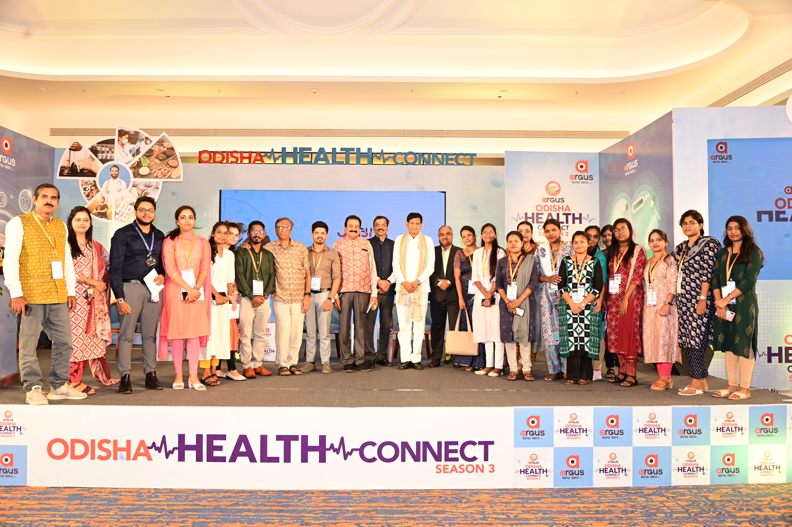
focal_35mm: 28
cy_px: 264
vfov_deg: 46.3
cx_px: 396
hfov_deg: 65.5
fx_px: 616
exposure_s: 1/160
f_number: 5.6
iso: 1250
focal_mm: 28
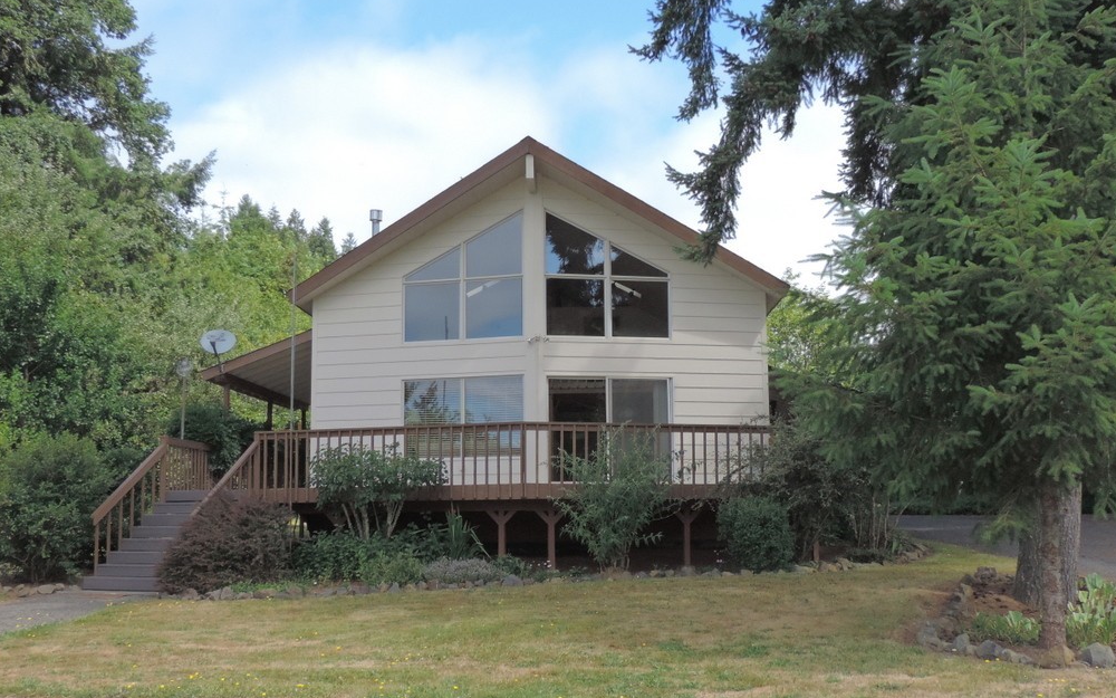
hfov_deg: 51.5
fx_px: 1156
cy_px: 379
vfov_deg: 33.6
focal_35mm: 38
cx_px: 551
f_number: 3.3
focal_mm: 6.2
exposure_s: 1/2000
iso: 320
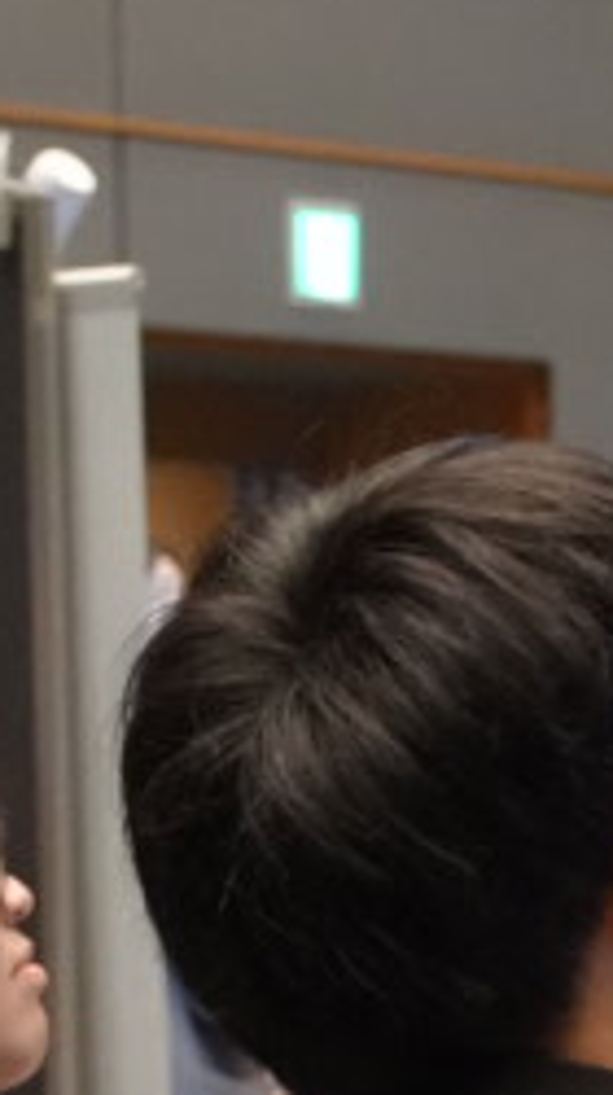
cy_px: 1529
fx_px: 6495
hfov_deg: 5.3
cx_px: 1060
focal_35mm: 224
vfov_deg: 9.4
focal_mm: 33
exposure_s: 1/160
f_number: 4
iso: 5000
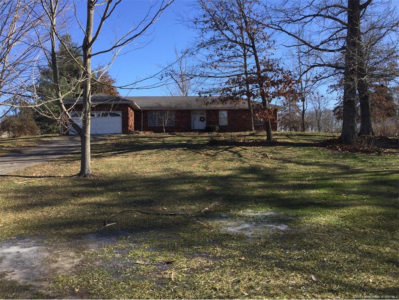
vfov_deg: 48.2
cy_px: 150
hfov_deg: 61.7
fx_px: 334
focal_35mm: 29
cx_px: 200
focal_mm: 4.15
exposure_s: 1/1099
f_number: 2.2
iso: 32
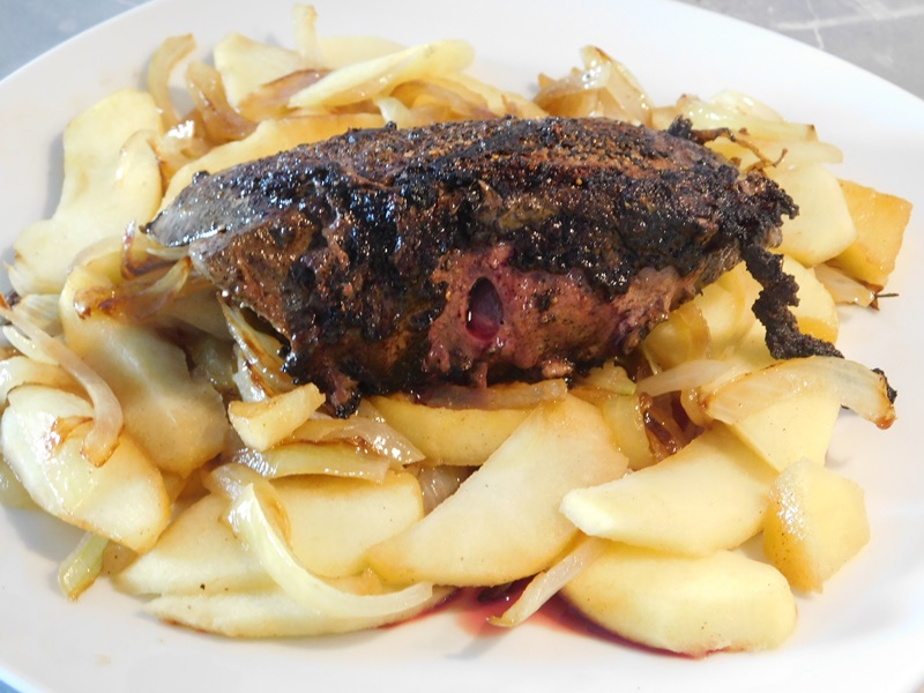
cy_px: 346
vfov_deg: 22.3
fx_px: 1762
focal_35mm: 66
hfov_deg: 29.4
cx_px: 462
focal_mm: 11.7
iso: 400
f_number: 4.2
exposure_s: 1/13
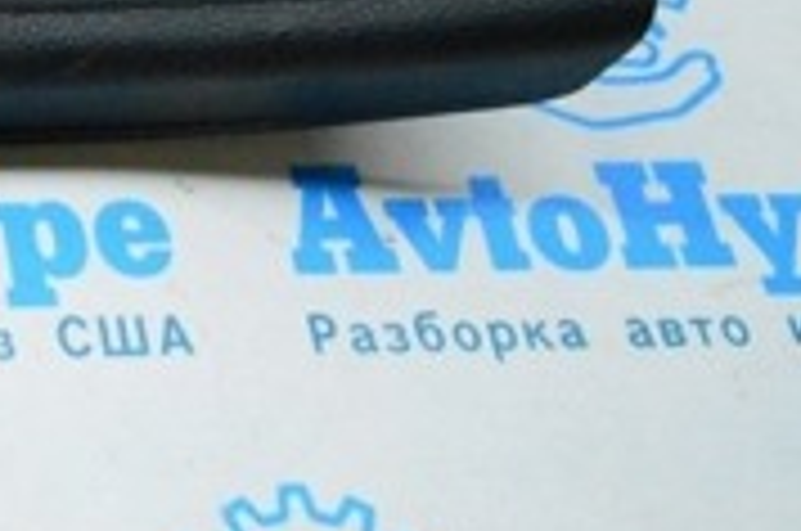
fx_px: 2399
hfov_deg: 16.4
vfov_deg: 12.1
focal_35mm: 108
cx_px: -562
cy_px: -254
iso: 6400
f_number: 4
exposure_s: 1/800
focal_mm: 20
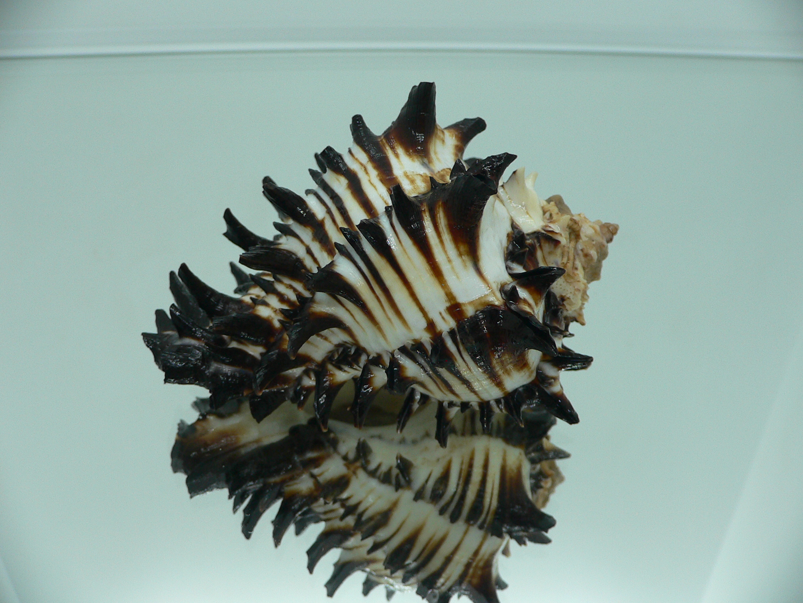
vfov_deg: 40.7
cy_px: 302
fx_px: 812
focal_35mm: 35
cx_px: 402
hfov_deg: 52.6
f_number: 2.8
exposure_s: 1/60
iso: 100
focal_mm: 4.6
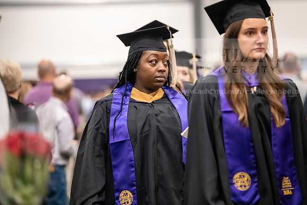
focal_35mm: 170
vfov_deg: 8.1
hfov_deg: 12.1
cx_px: 154
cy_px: 102
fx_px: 1450
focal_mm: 170
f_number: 3.2
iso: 3200
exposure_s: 1/200
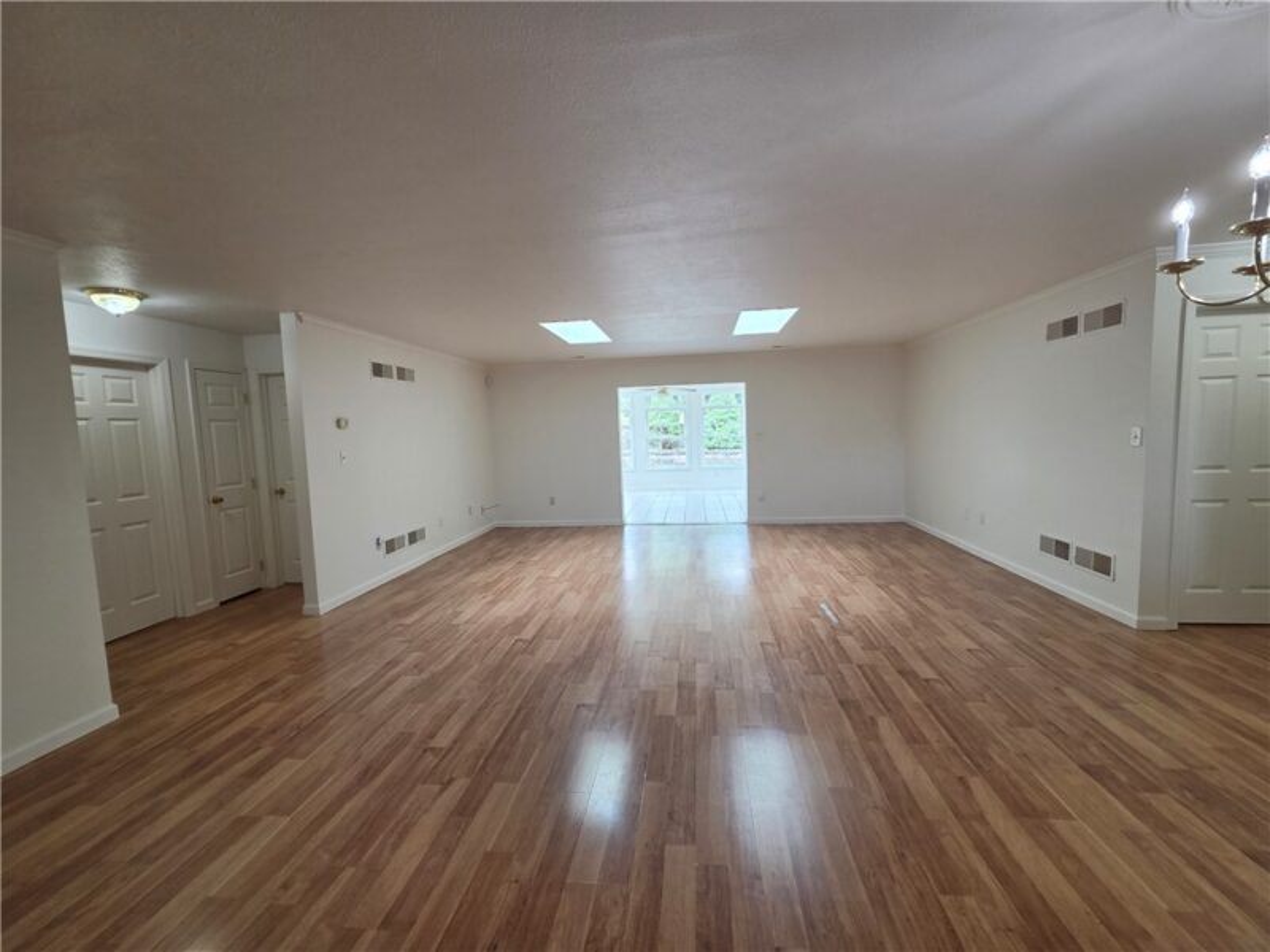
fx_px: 477
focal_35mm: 13
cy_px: 476
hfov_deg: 106.2
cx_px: 635
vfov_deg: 89.9
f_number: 2.2
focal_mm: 2.2
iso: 160
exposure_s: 1/120
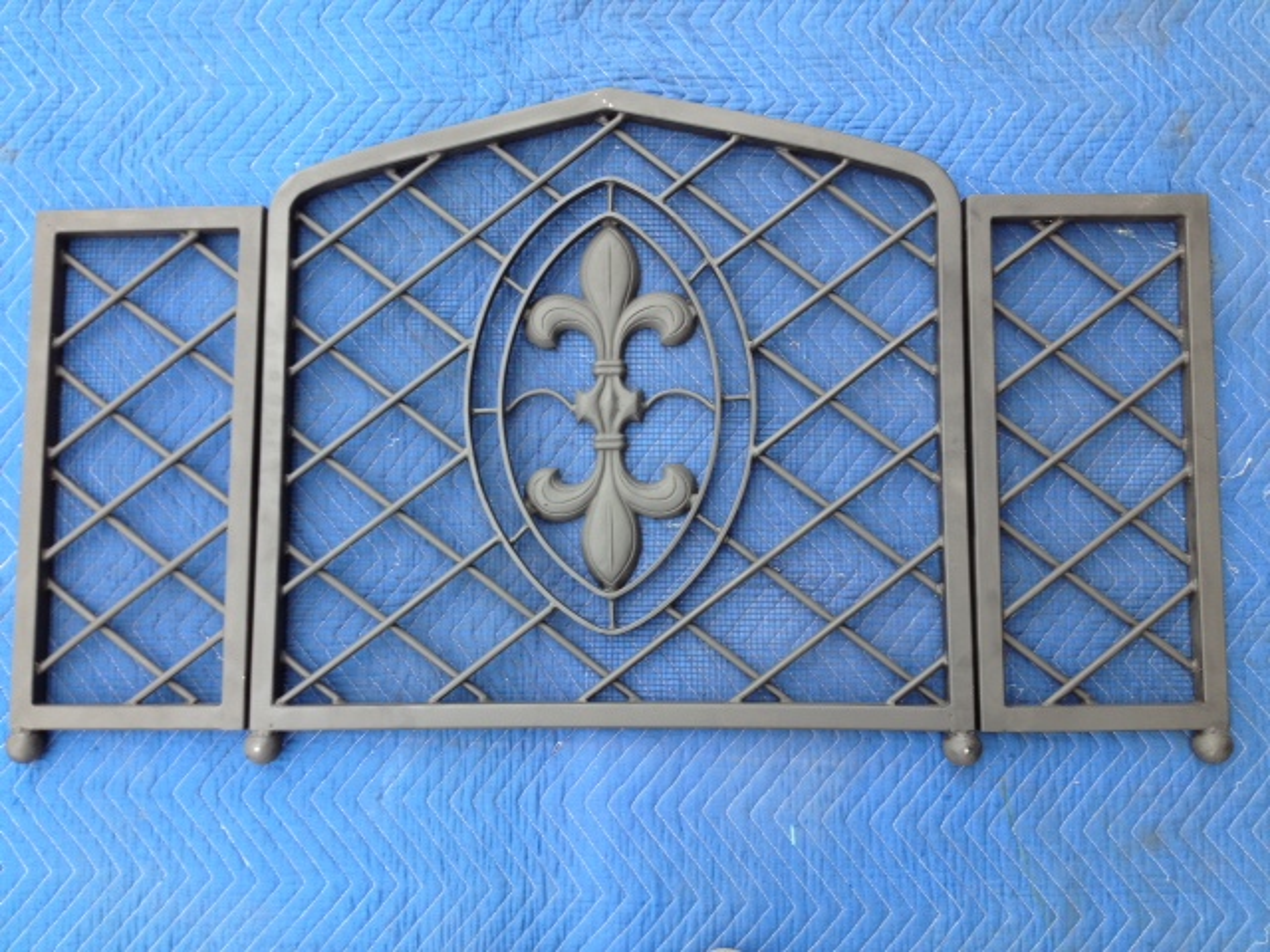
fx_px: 1284
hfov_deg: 52.6
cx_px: 635
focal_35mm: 35
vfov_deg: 40.7
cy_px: 476
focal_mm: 4.28
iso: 50
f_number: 2.4
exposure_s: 1/169
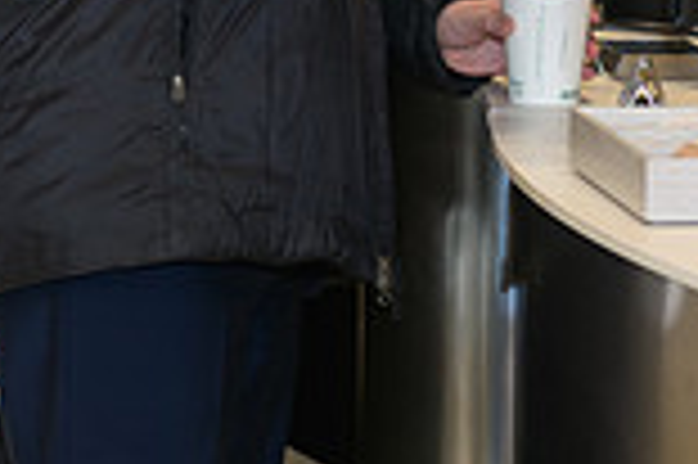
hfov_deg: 8.9
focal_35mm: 232
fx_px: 4493
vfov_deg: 5.8
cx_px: 266
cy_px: -349
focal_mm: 62
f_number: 3.2
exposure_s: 1/125
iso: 400
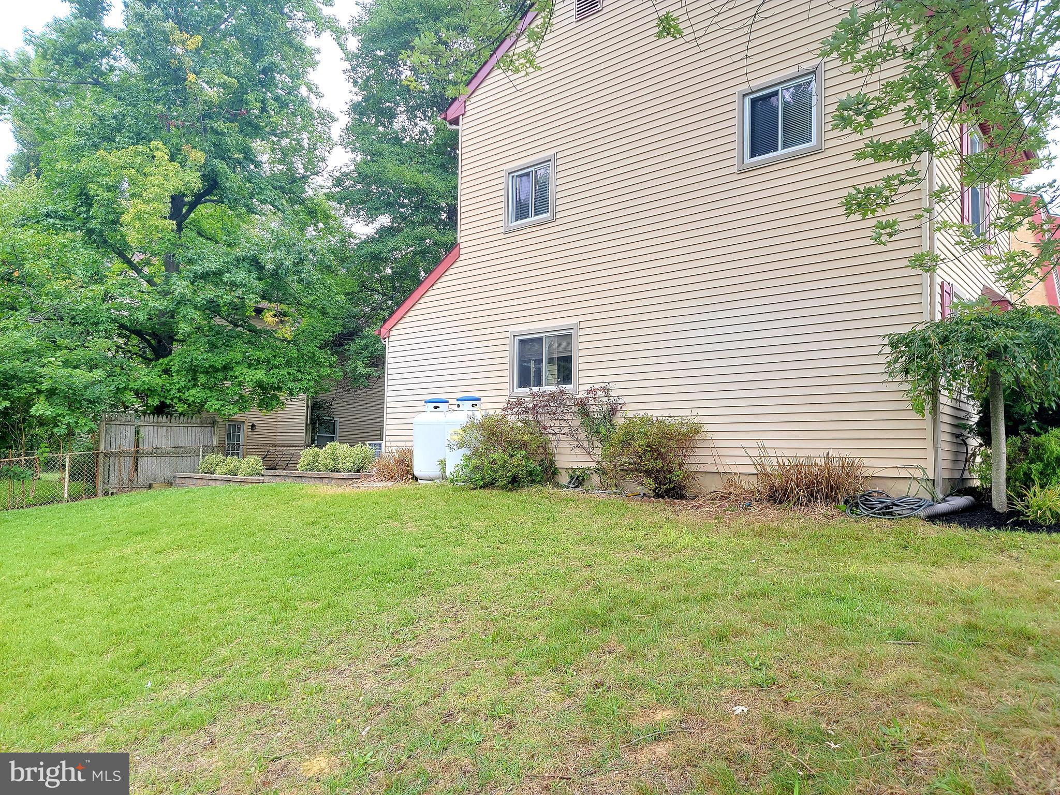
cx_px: 530
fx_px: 735
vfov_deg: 56.8
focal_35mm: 24
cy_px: 398
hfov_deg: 71.6
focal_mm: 6.7
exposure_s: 1/119
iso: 32
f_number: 1.8
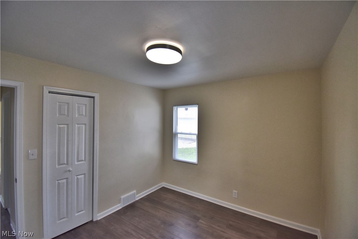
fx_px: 149
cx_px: 179
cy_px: 120
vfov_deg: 77.3
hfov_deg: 100.4
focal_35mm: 15
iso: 500
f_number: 4.5
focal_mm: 10
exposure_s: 1/250
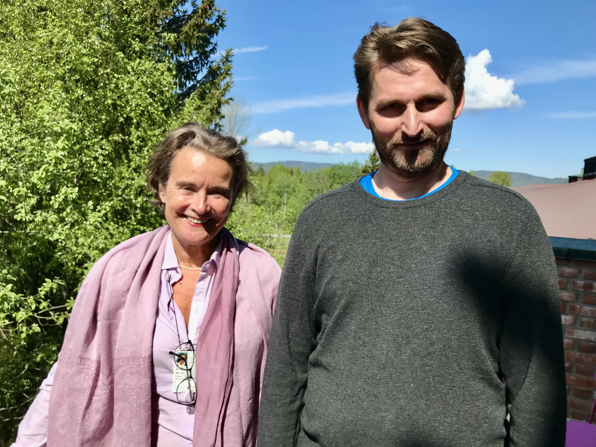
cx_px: 298
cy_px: 224
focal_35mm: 28
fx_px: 482
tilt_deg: -3.1
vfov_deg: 49.7
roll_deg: -3.0
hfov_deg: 63.4
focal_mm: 3.99
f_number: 1.8
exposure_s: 1/1996
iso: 20
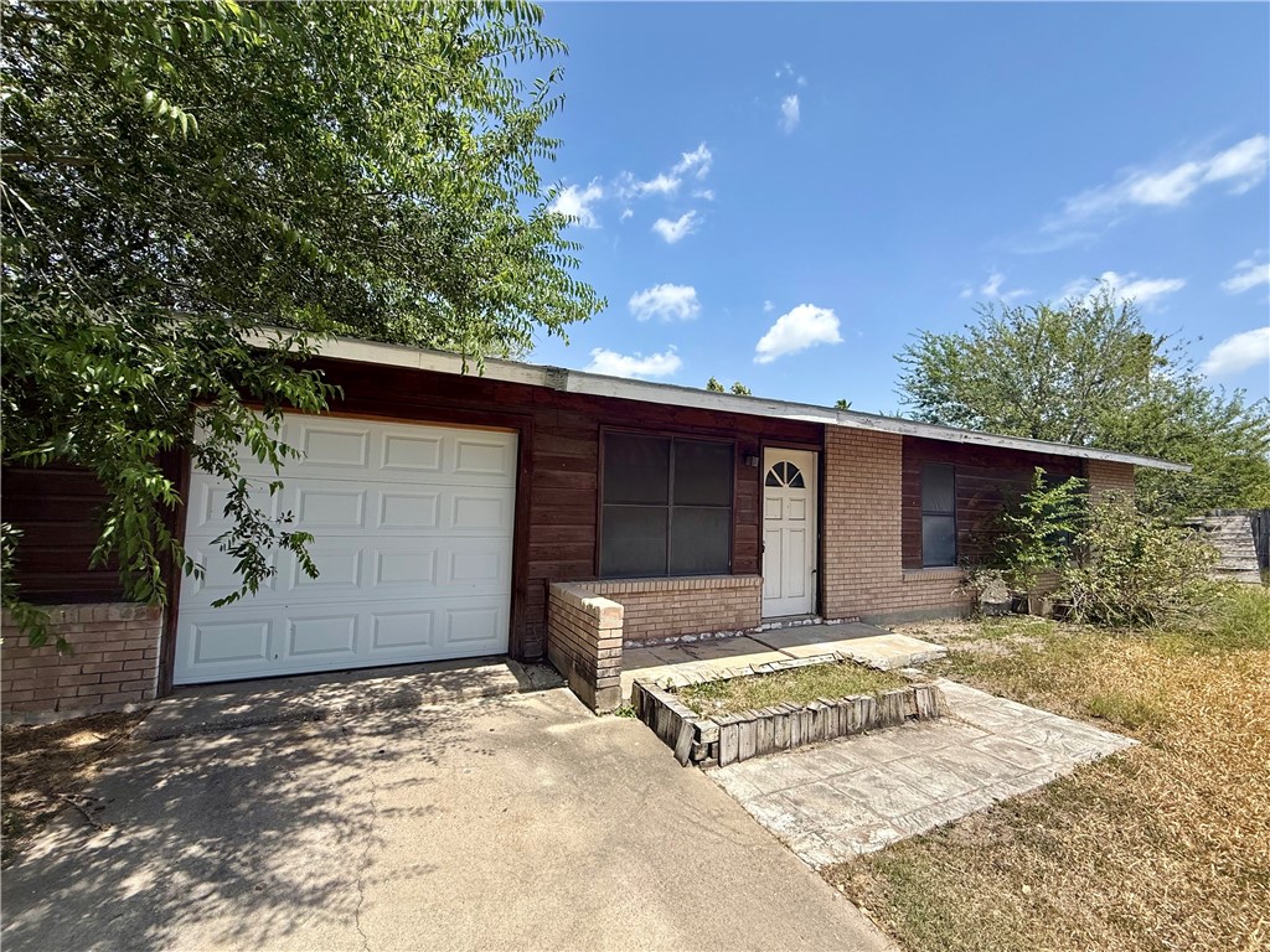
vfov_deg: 85.7
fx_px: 514
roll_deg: -1.4
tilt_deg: +4.0
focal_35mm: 14
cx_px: 635
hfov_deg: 102.1
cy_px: 476
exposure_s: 1/1464
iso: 50
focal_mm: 2.22
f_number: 2.2
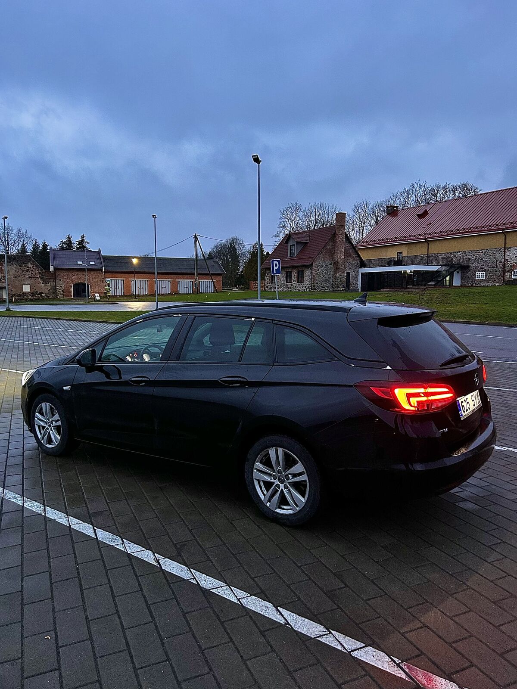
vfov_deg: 67.3
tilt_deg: -5.9
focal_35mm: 26
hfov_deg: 53.1
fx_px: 518
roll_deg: -0.7
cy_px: 344
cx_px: 258
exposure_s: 1/31
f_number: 1.5
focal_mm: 5.7
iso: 640
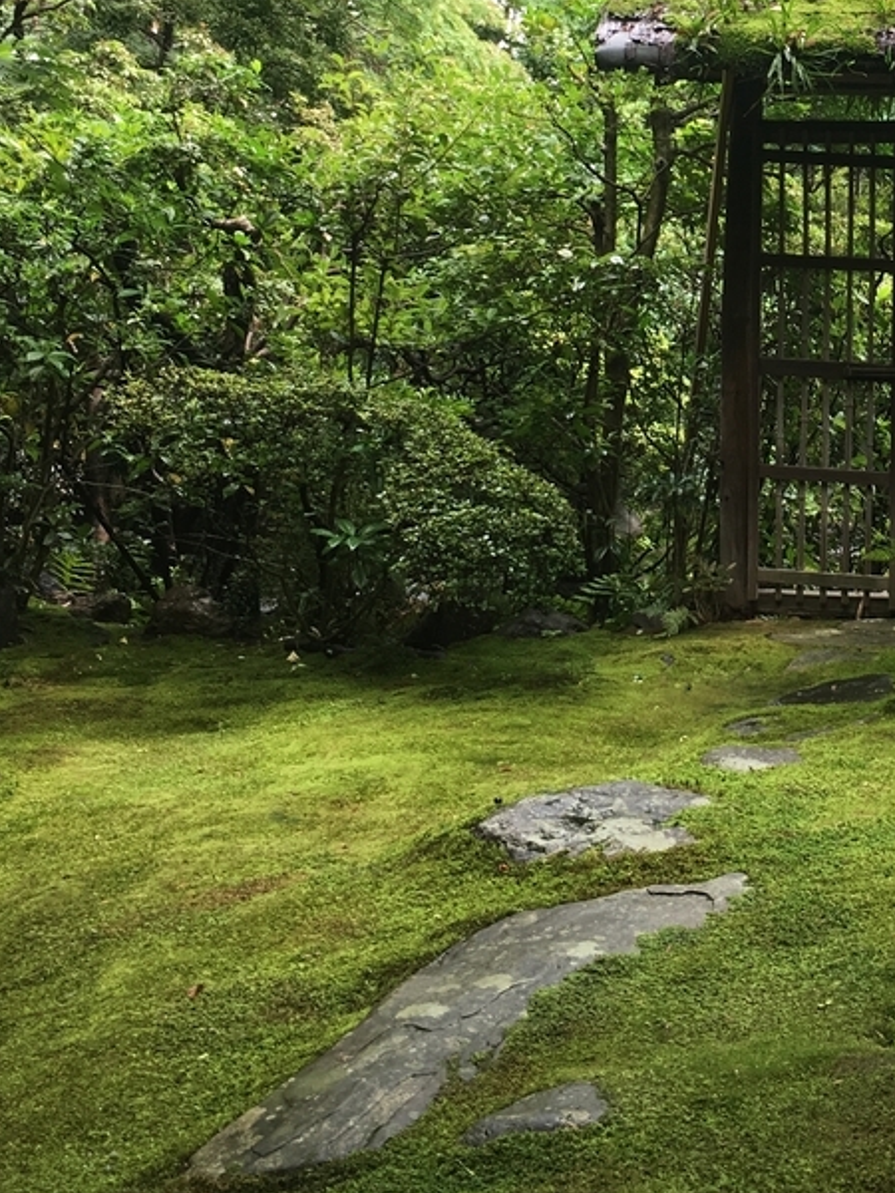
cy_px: 177
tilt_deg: +1.2
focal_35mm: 58
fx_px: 1999
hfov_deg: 24.4
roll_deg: -0.4
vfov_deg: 32.0
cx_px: 841
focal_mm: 4.15
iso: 25
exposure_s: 1/60
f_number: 2.2
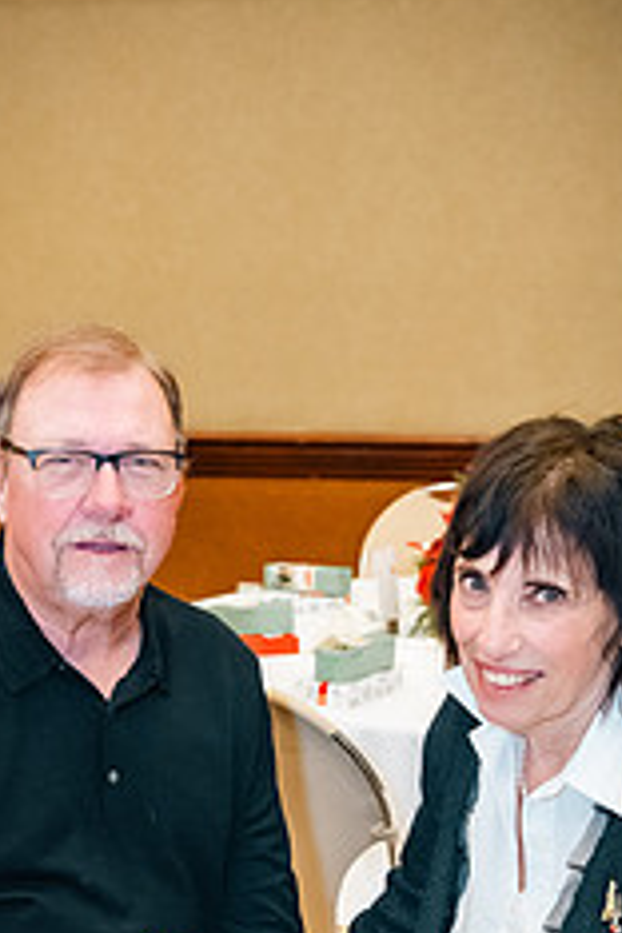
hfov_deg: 17.7
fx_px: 1995
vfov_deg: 26.0
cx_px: 259
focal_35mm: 77
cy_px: 706
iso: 1600
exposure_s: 1/100
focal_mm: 40
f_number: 3.5
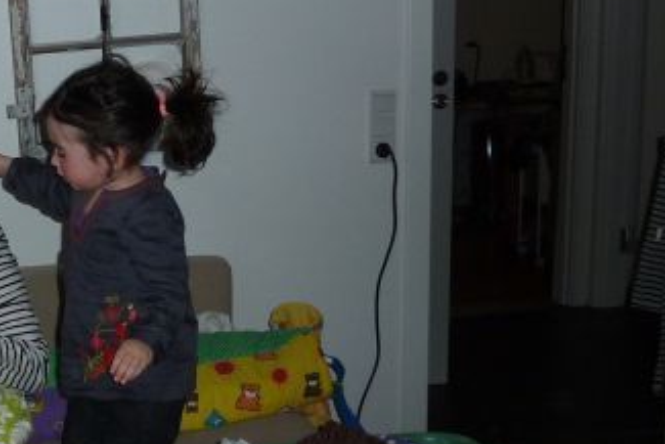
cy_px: 331
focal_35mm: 64
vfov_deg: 21.1
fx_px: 1183
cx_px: -47
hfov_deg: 28.8
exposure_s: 1/125
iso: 100
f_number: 3.3
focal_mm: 4.1
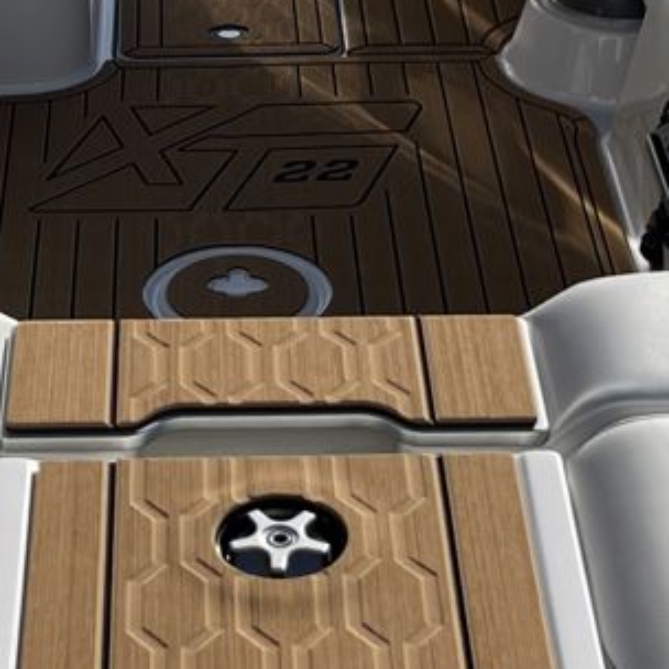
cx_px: 229
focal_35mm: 121
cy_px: 251
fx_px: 2646
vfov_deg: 14.4
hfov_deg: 14.4
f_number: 1.6
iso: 50
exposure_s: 1/4854
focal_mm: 5.1
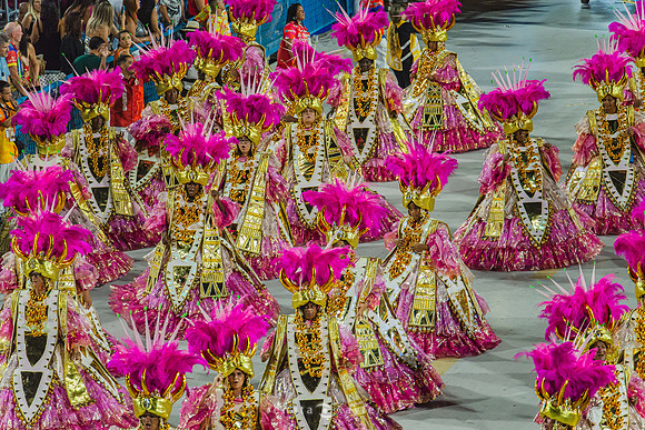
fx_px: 3942
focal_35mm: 220
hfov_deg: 9.4
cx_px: 322
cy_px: 215
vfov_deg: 6.2
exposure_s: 1/320
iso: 1600
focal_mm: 220
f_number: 5.6
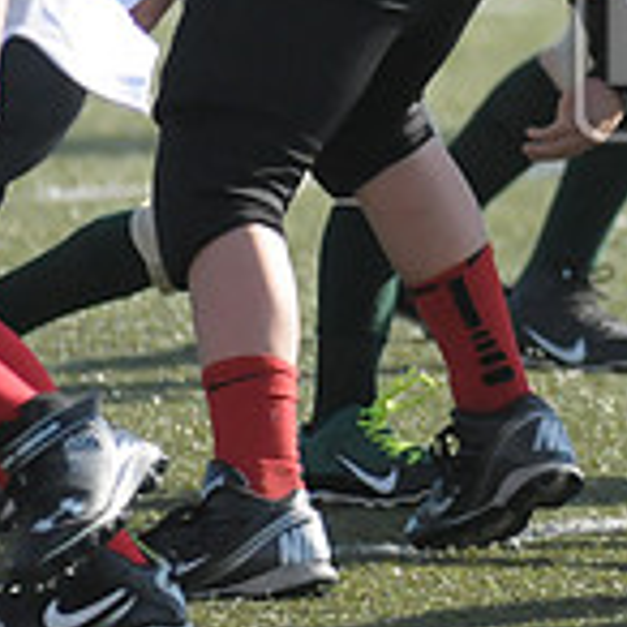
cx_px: 1087
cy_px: 45
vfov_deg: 1.6
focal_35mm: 1115
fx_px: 22849
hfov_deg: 1.6
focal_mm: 220
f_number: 4
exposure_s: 1/5000
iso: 1600
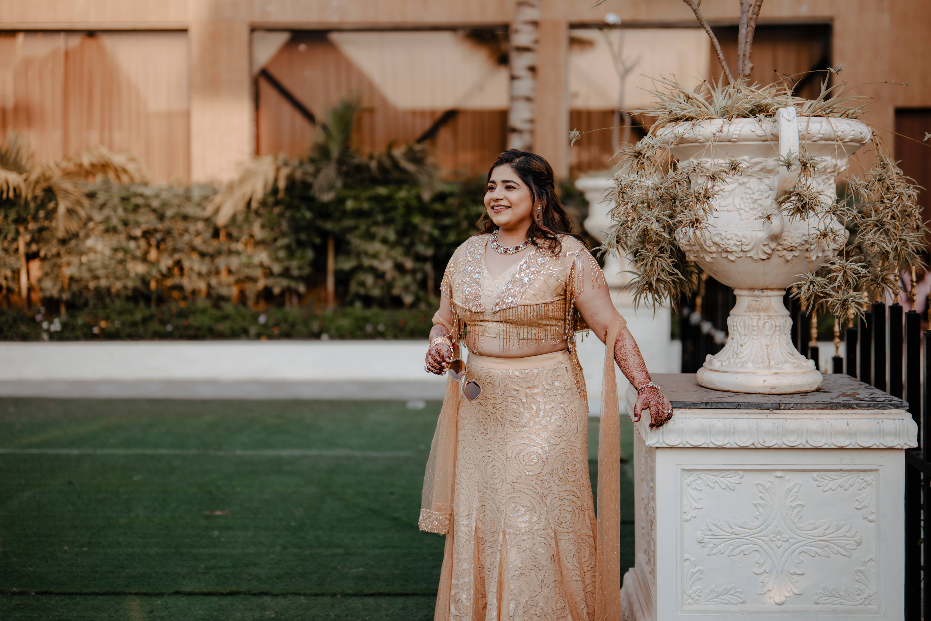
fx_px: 1293
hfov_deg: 39.6
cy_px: 310
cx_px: 466
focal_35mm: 50
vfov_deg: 27.0
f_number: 1.4
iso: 50
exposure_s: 1/320
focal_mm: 50
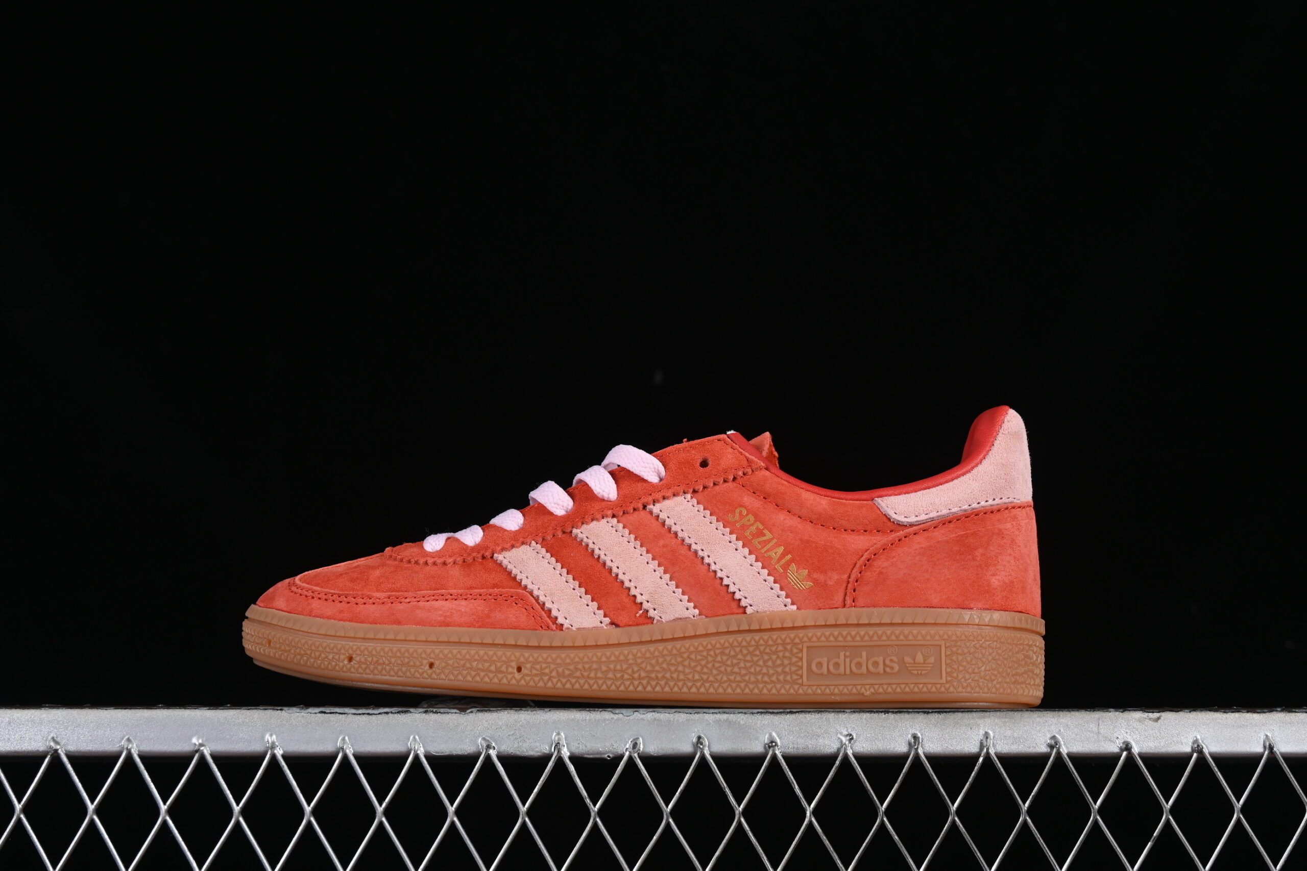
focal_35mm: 75
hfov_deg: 27.0
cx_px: 654
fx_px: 2723
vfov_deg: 18.2
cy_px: 436
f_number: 8
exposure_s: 1/80
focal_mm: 50
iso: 160
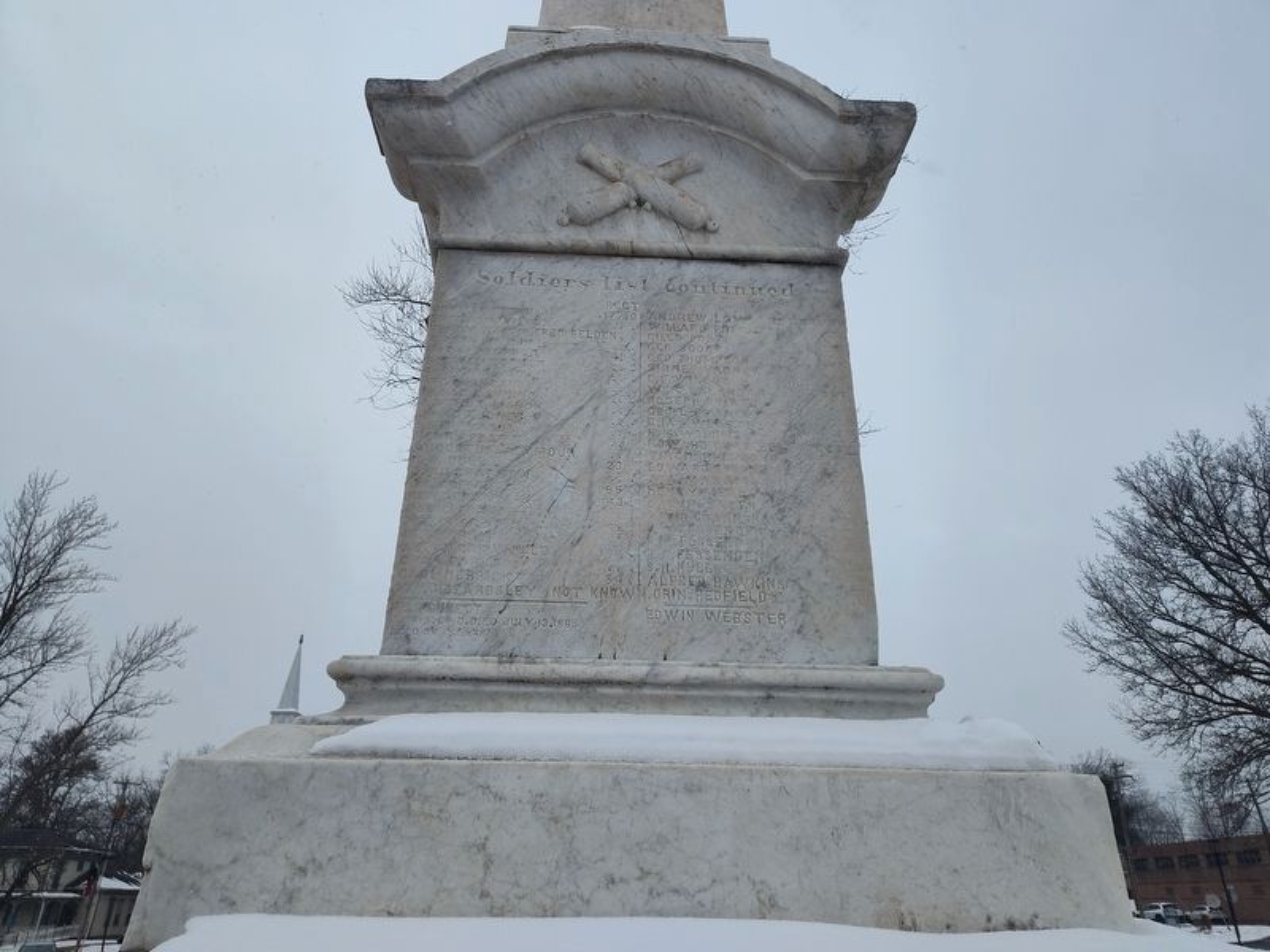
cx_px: 635
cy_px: 476
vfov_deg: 58.9
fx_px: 844
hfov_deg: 73.9
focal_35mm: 23
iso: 100
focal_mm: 5.56
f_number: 1.8
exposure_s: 1/1282
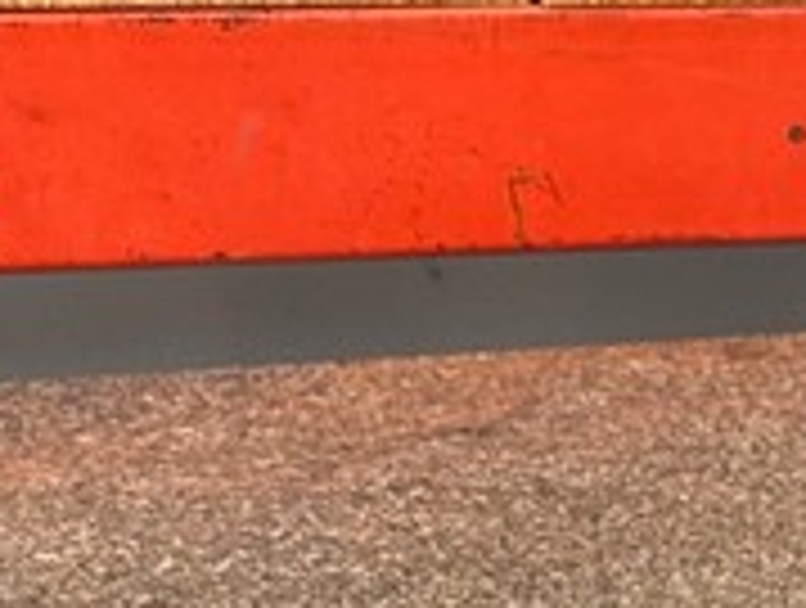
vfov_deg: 9.4
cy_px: 1563
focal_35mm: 137
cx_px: 1234
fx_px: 3196
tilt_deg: -33.7
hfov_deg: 13.5
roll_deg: -4.4
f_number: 1.78
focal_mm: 6.86
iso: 250
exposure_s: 1/79
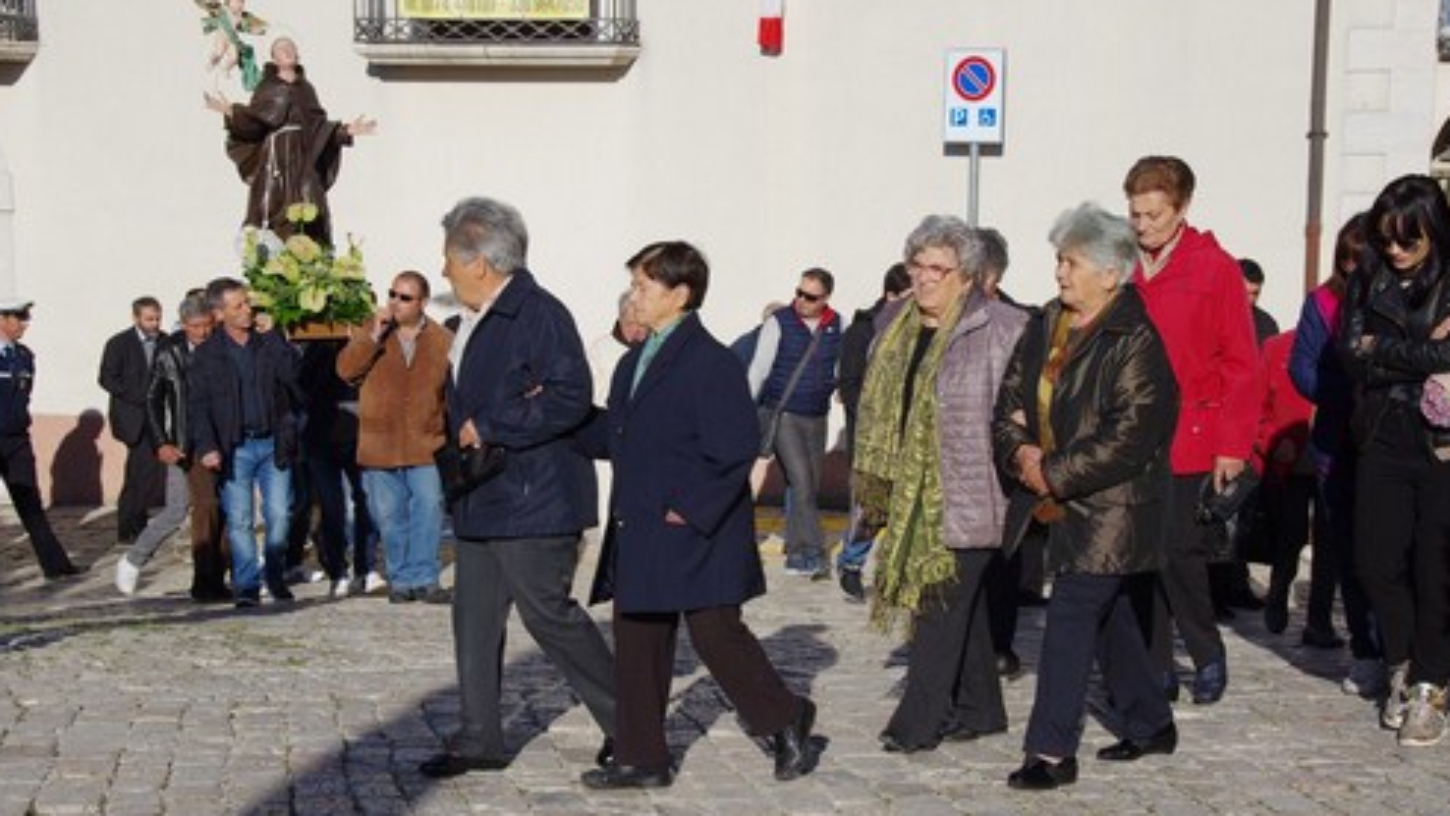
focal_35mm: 84
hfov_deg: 25.3
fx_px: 3230
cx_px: 722
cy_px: 367
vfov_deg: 14.4
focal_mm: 53
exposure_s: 1/320
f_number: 11
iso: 250
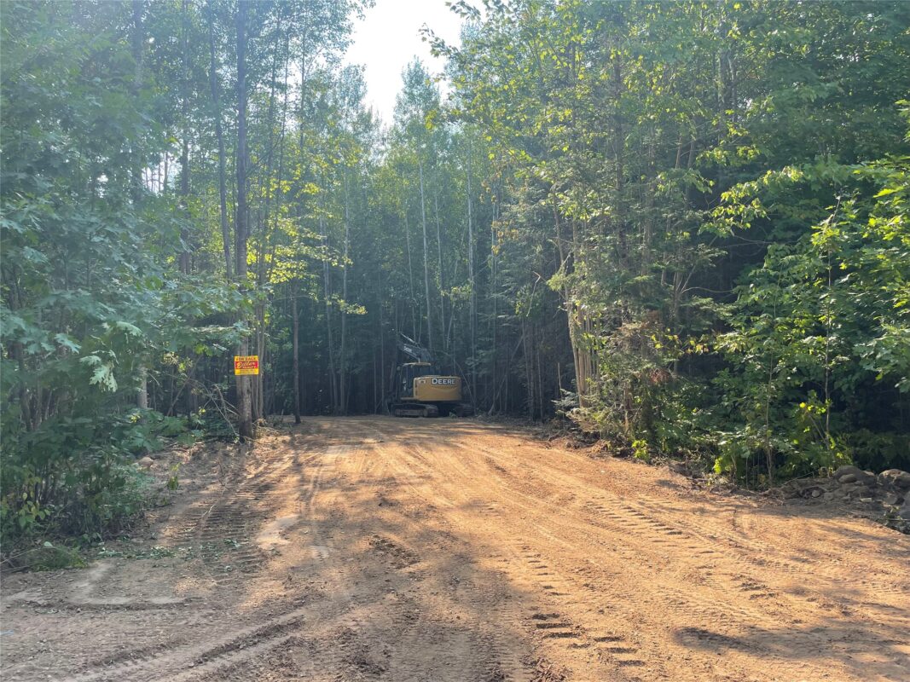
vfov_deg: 53.1
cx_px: 455
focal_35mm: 26
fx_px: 683
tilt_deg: +3.8
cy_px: 341
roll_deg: +1.7
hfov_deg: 67.3
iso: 32
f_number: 1.6
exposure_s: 1/861
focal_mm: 4.2
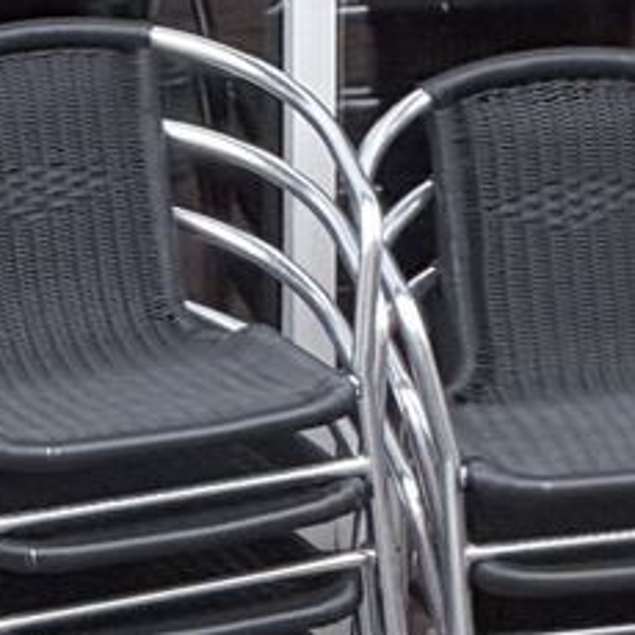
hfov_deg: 2.0
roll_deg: +0.2
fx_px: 18347
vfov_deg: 2.0
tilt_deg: -18.3
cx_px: -417
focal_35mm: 884
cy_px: -428
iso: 50
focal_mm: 16.89
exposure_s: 1/257
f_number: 2.8
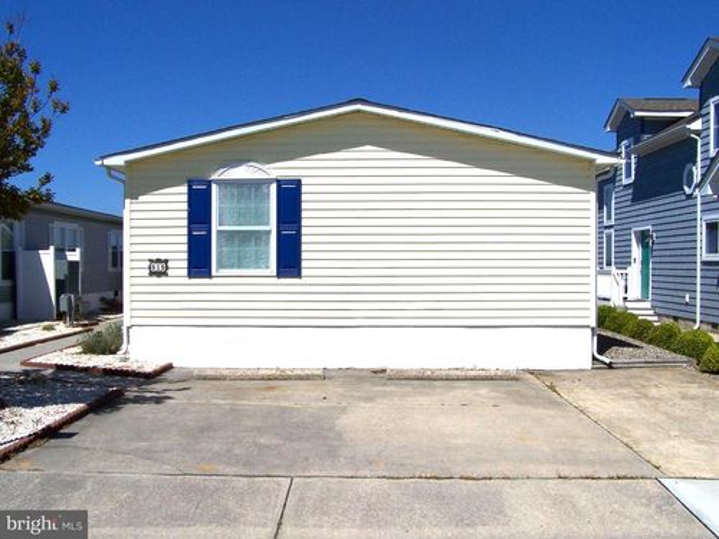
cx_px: 360
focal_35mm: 38
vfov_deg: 37.7
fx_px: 789
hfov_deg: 49.0
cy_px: 270
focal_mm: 6.3
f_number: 5.6
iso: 80
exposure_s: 1/1500
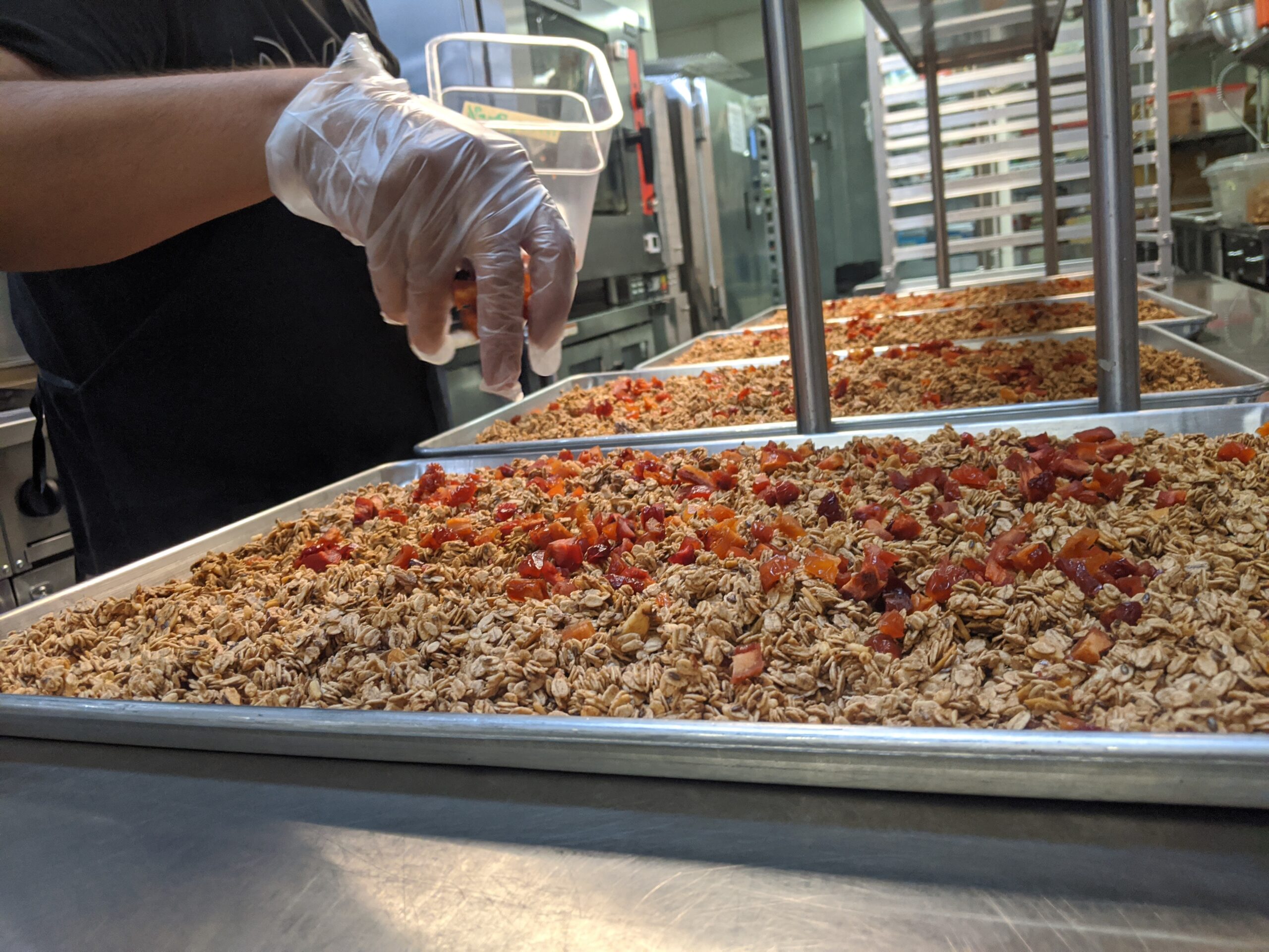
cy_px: 476
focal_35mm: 27
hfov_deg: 65.3
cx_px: 634
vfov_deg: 51.4
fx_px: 990
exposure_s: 1/120
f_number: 1.8
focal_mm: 4.44
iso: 391
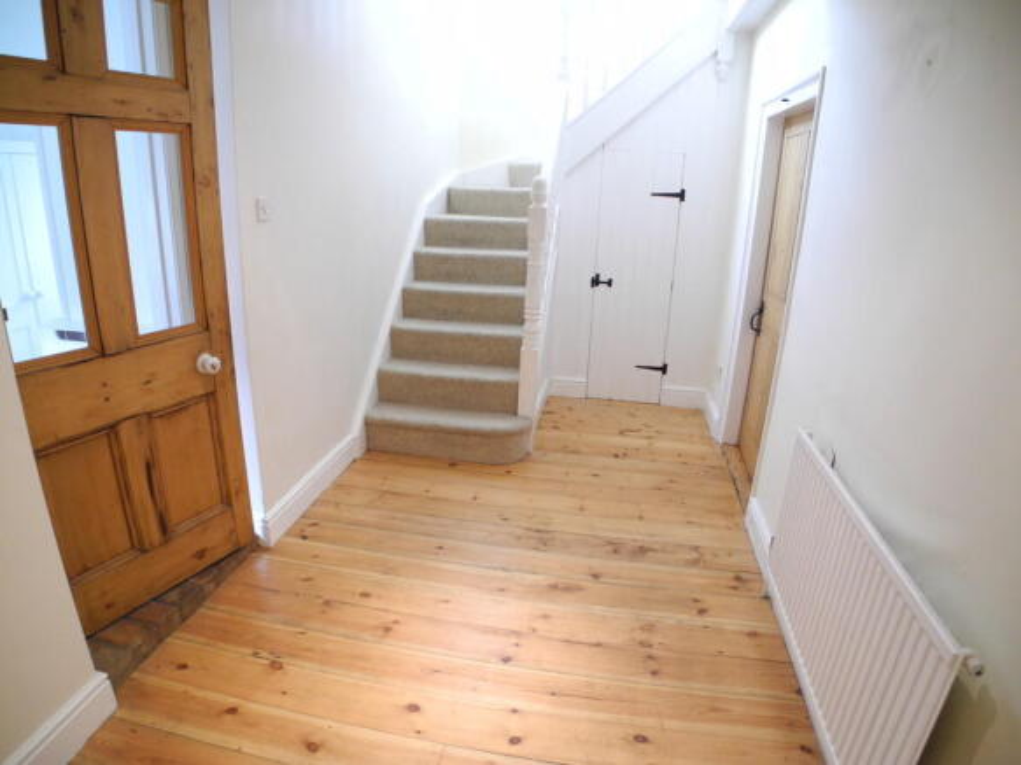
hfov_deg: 63.5
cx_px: 510
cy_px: 382
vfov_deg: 49.7
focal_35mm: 28
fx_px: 826
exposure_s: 1/19.5
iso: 400
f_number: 2.8
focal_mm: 6
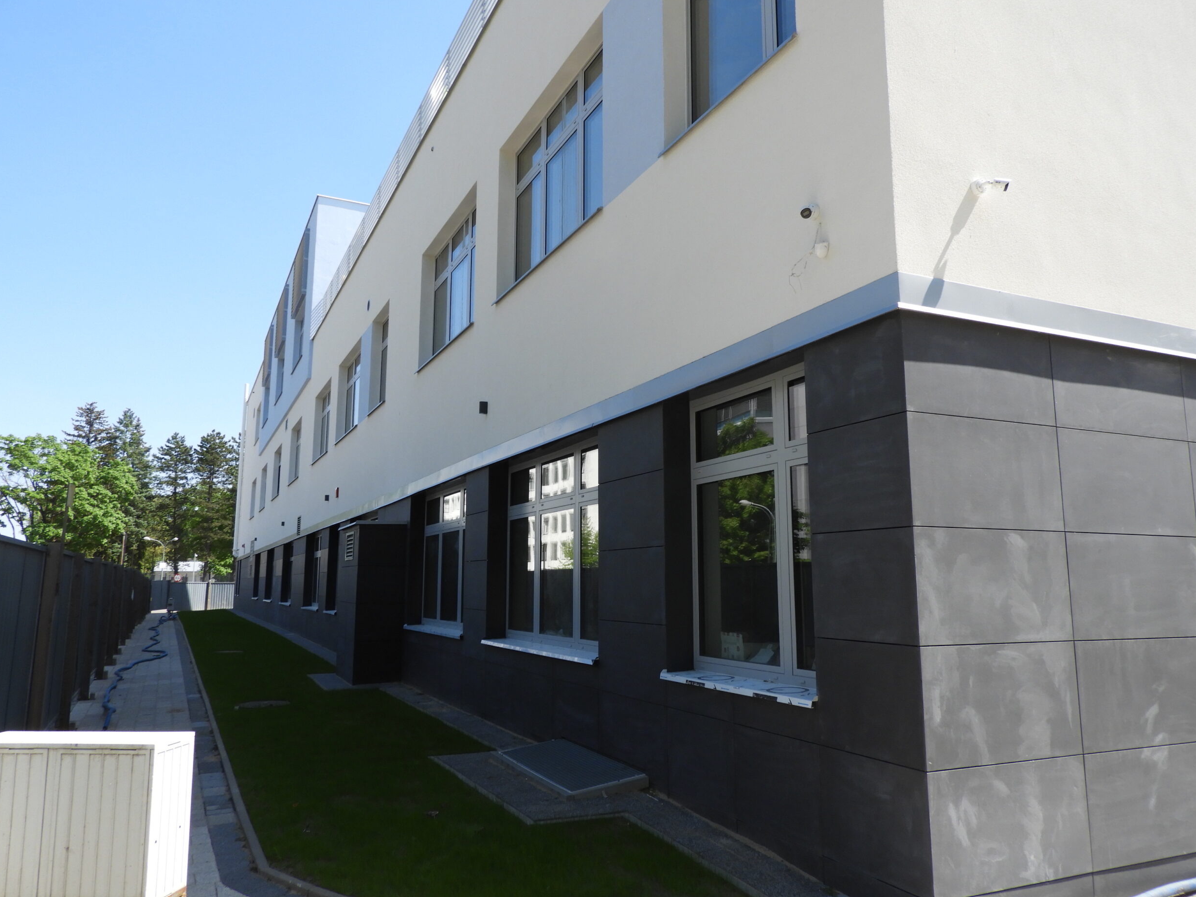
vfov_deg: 54.9
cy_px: 441
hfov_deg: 69.4
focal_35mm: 25
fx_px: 864
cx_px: 586
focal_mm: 4.3
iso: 100
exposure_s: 1/640
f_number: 3.3
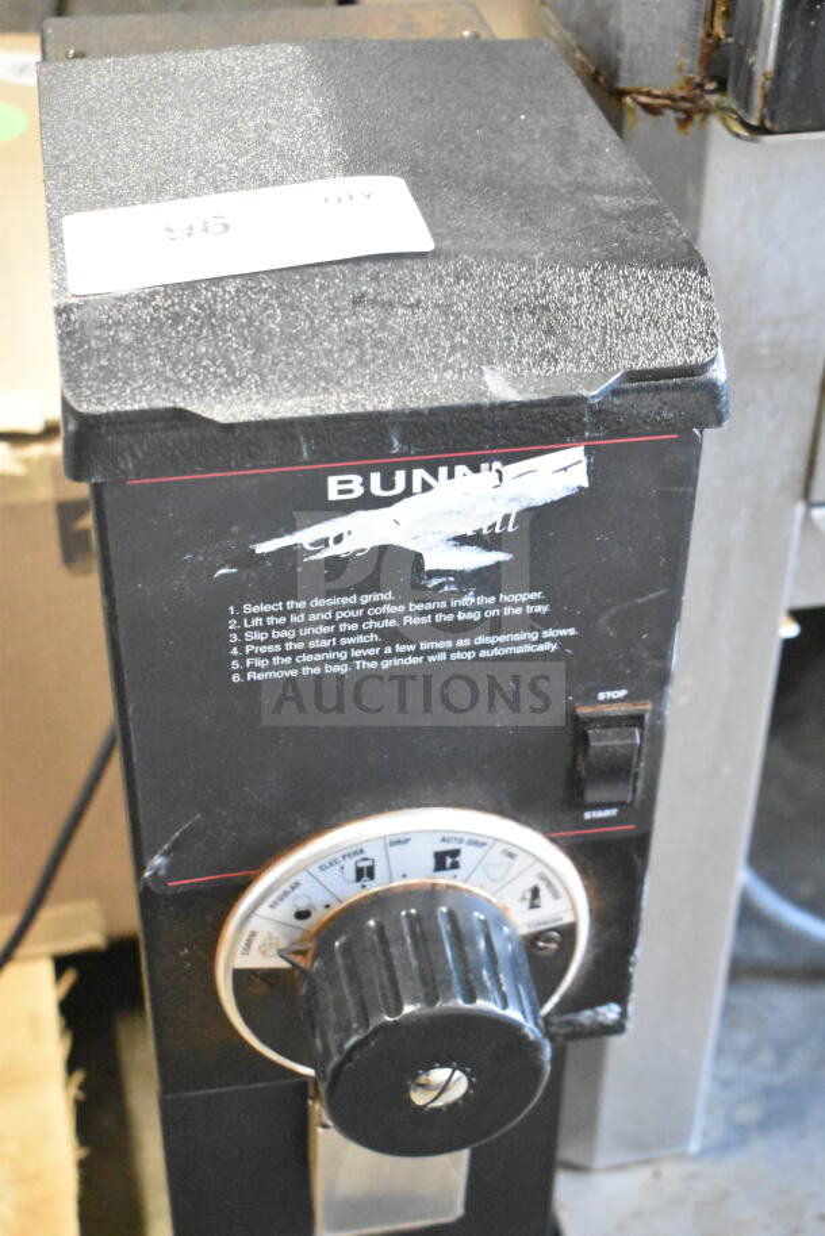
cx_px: 412
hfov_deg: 25.8
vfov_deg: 37.8
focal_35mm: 52
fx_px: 1803
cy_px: 618
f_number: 4.5
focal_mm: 35
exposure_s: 1/60
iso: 14400
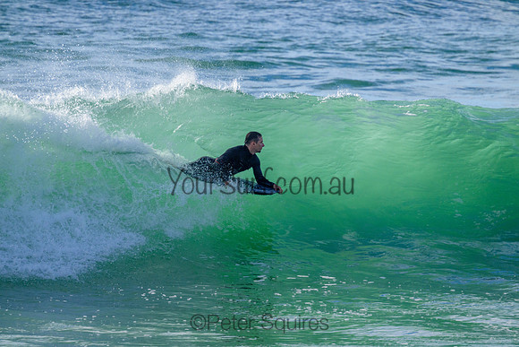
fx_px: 11535
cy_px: 174
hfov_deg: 2.6
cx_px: 260
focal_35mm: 800
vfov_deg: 1.7
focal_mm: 800
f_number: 11
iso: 1000
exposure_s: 1/2000
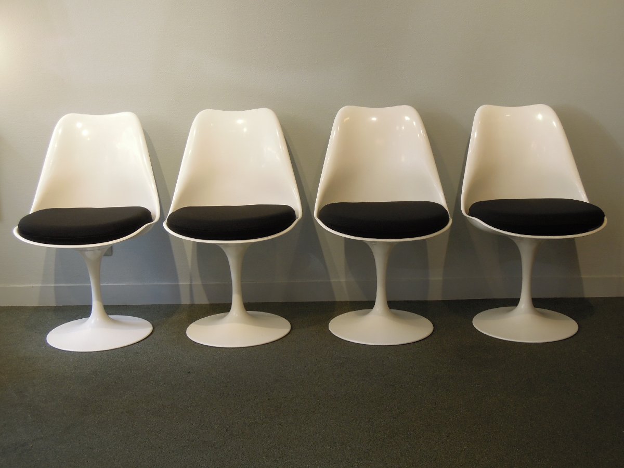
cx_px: 312
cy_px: 234
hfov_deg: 42.1
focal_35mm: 45
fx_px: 811
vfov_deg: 32.2
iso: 180
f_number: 3.5
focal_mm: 8.1
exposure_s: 1/50
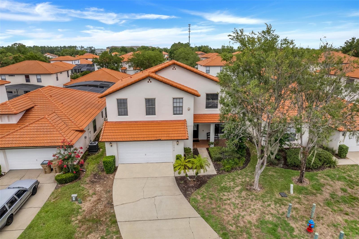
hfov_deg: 78.6
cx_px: 180
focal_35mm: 22
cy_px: 120
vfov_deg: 57.2
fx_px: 219
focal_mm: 8.38
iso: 100
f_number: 2.8
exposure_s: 1/60
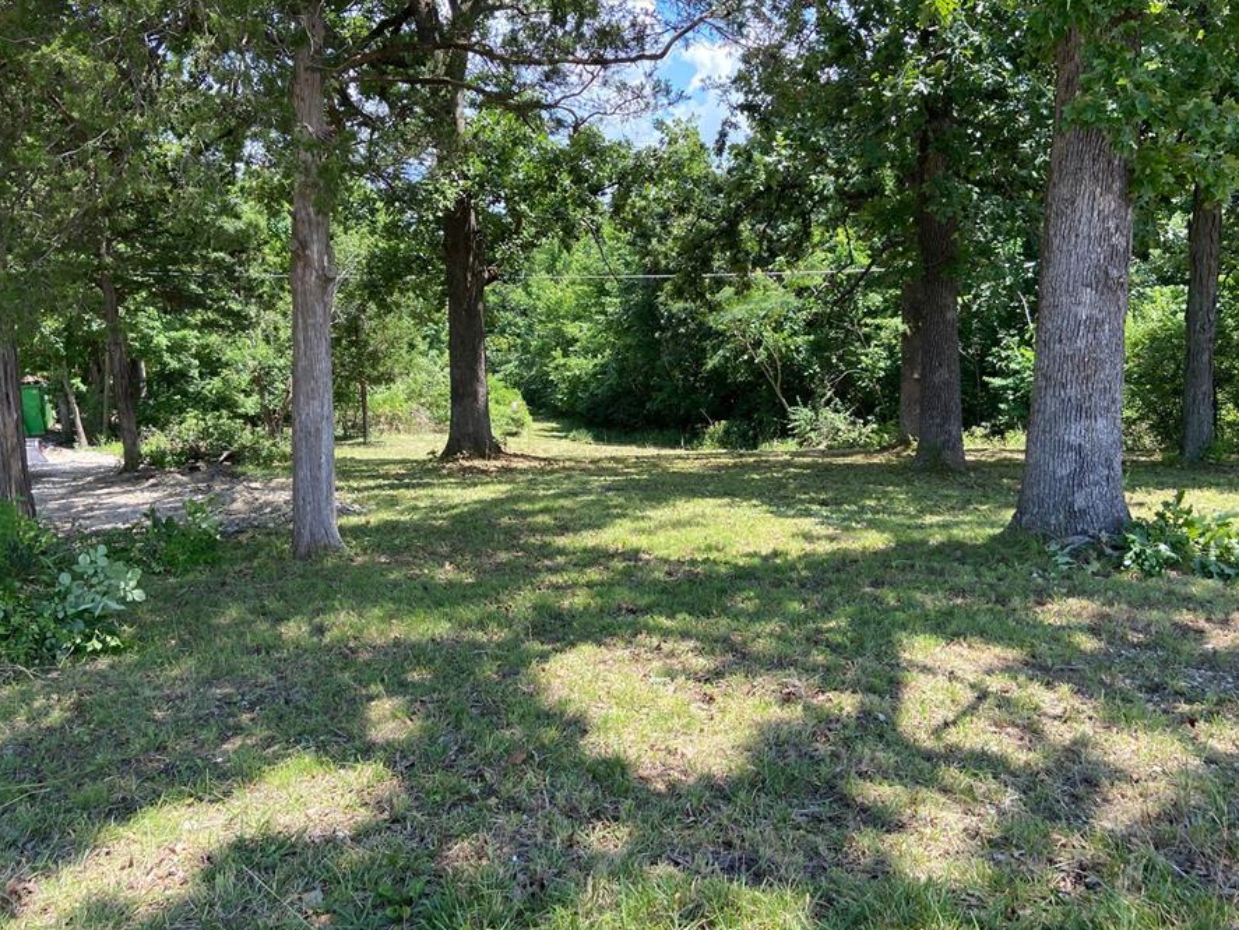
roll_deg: +2.8
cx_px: 596
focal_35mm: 30
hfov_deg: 59.9
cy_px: 438
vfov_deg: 46.8
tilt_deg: -8.6
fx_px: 1074
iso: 32
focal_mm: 4.25
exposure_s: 1/519
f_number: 1.8
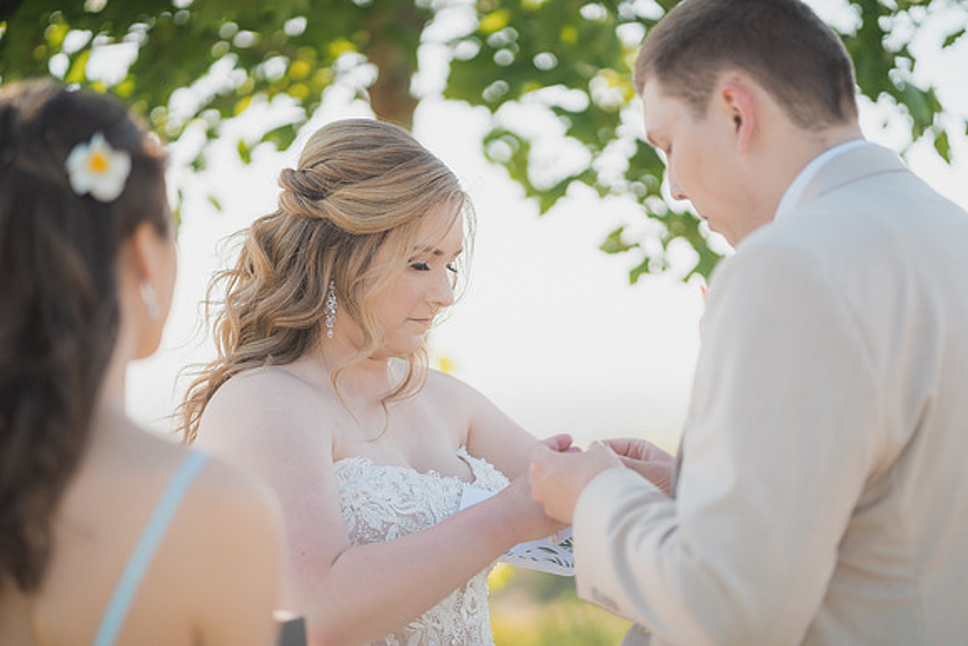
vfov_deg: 16.1
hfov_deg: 23.9
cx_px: 484
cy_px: 323
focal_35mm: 85
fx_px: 2286
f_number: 1.8
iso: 125
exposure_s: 1/2000
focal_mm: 85
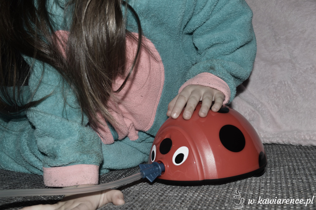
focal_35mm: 39
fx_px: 342
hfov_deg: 49.6
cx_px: 158
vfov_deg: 34.1
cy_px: 105
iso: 200
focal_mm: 26
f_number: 8
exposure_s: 1/200
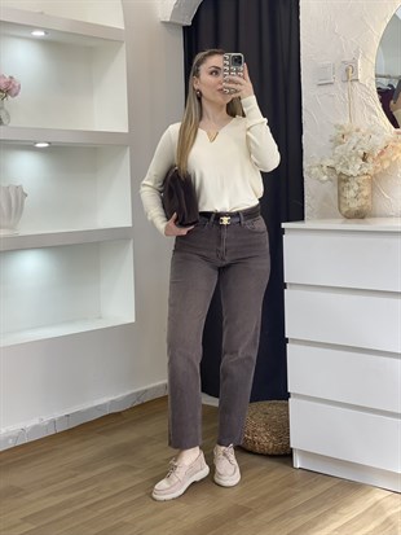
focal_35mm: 52
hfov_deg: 28.0
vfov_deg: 36.8
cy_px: 268
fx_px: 803
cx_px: 200
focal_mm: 6
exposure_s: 1/100
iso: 64
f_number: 2
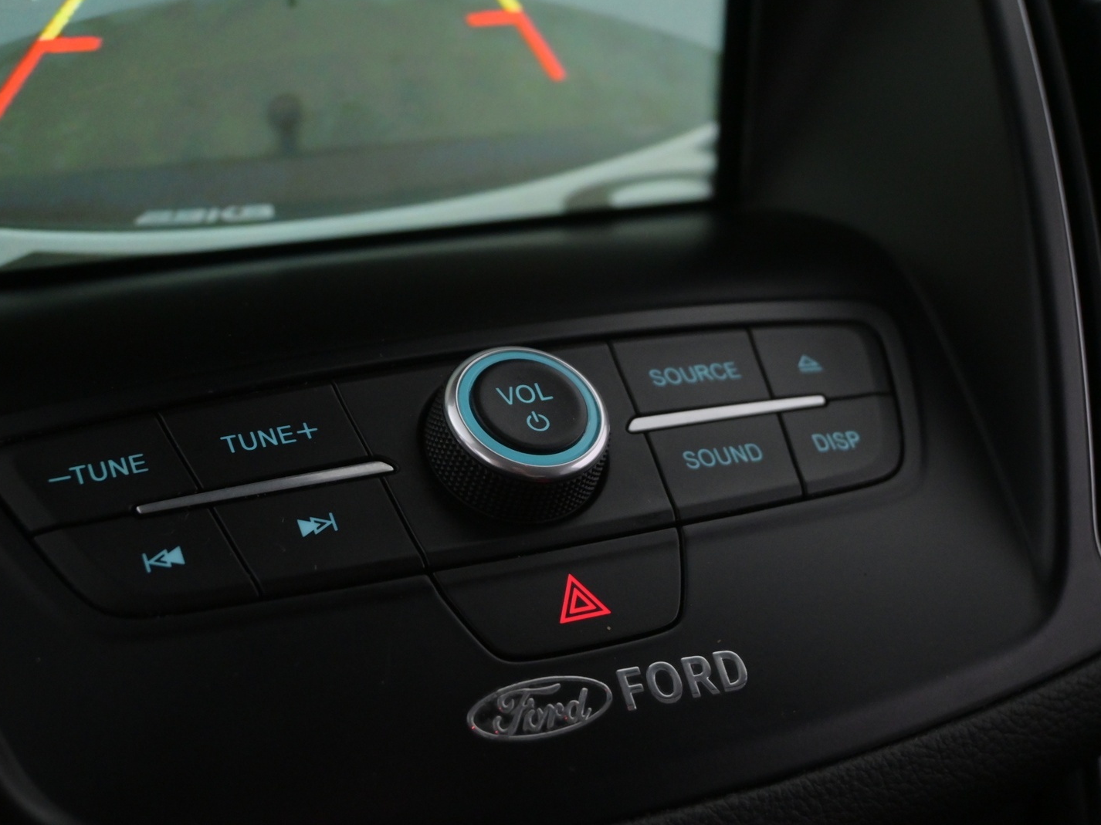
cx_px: 492
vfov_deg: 24.8
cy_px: 414
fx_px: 1876
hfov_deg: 32.7
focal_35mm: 59
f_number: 5.3
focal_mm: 36
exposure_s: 1/60
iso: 2800
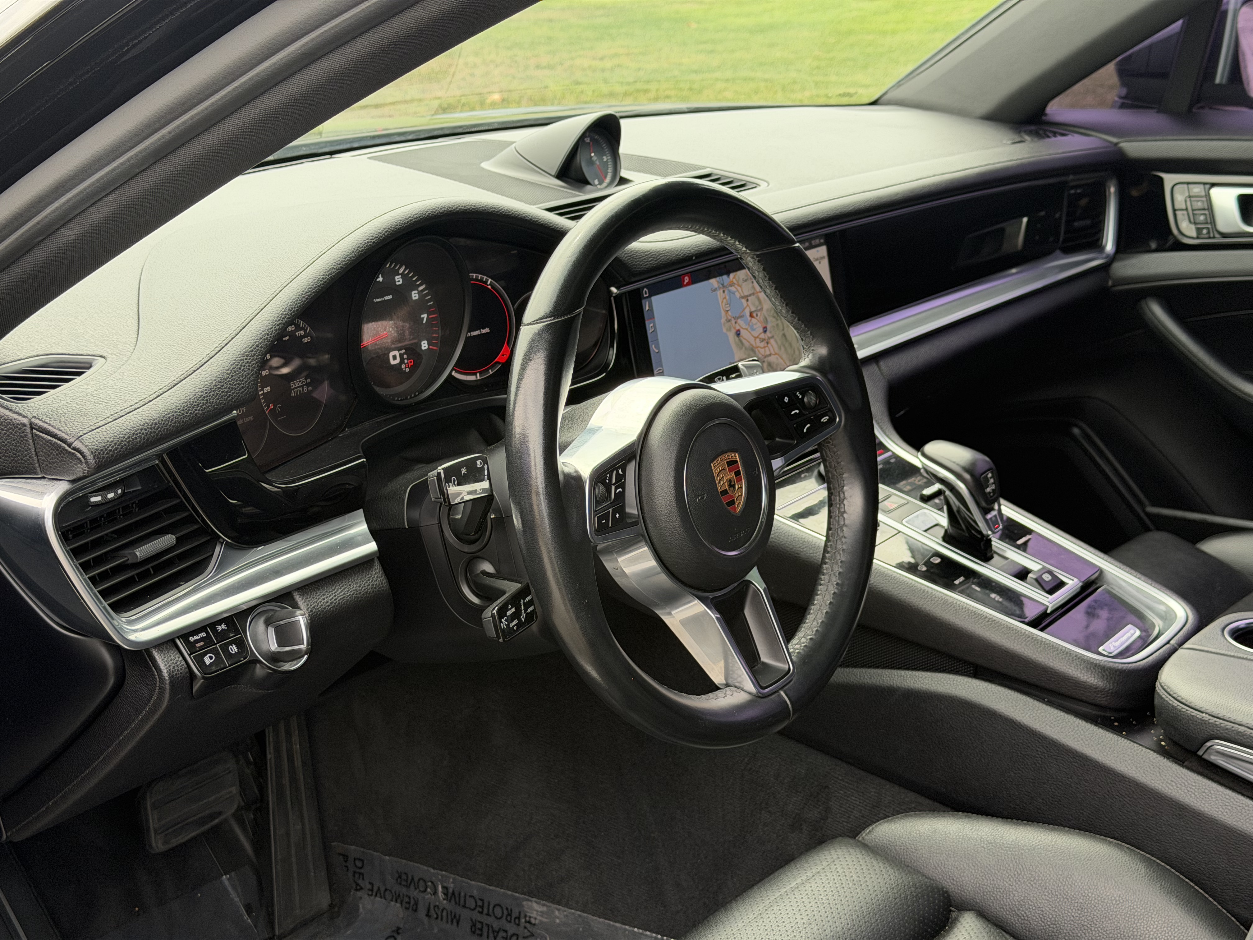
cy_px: 470
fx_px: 1737
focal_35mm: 48
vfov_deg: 30.3
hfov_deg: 39.7
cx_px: 626
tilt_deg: -19.8
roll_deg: +2.1
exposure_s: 1/415
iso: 80
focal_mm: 6.76
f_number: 1.78
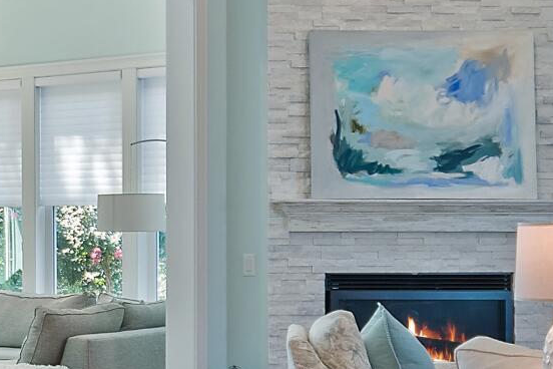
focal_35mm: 87
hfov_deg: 21.8
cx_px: -98
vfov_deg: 15.7
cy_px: 213
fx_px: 1336
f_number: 4.8
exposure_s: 1/2.5
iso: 100
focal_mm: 11
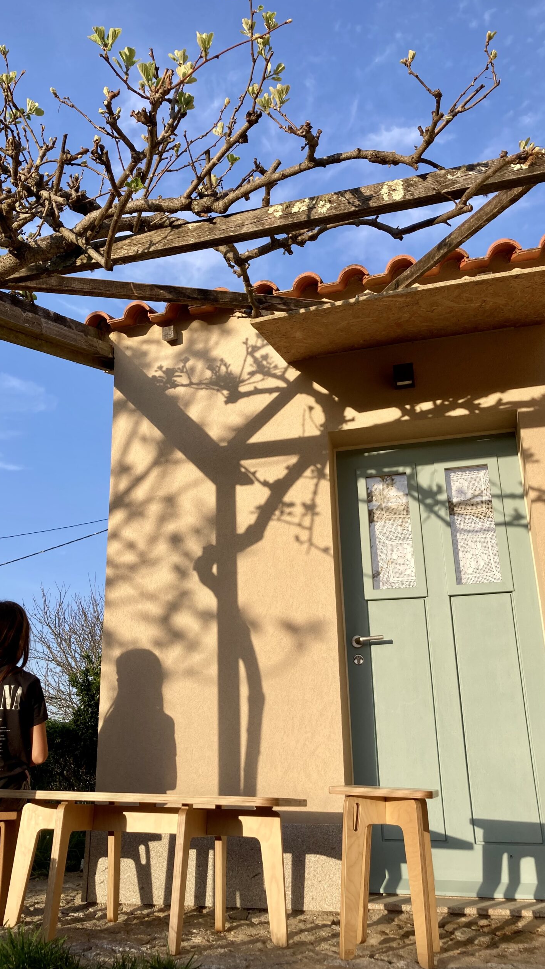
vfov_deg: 62.6
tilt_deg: +22.0
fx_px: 796
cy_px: 488
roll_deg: -0.9
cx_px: 225
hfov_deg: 37.7
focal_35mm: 31
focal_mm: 3.99
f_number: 1.8
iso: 20
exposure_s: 1/787
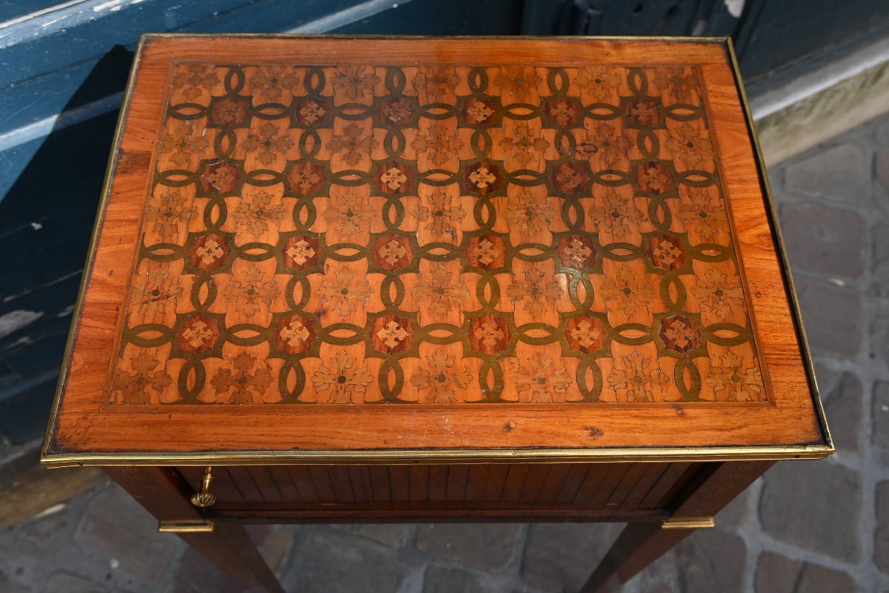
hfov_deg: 56.1
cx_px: 444
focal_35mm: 34
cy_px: 296
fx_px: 833
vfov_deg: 39.1
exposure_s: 1/250
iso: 200
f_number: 5
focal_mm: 22.5
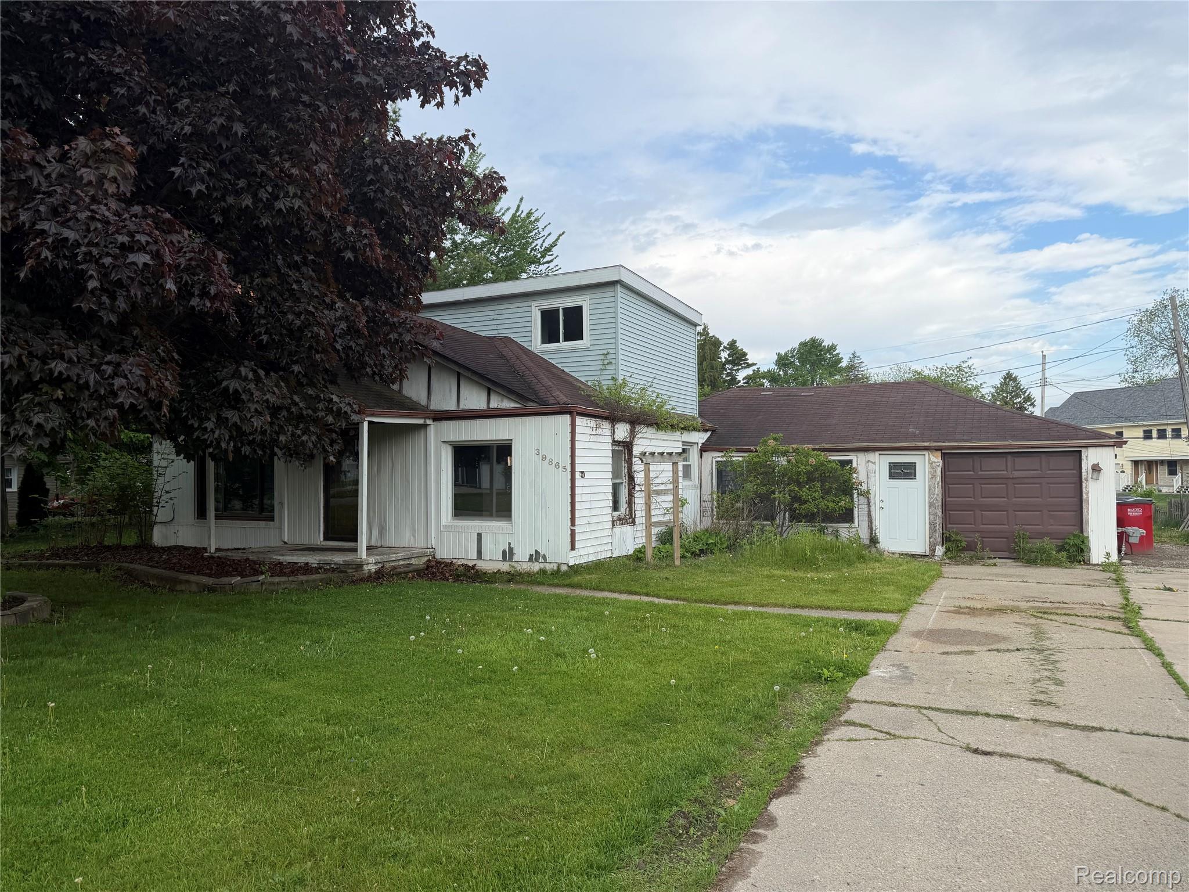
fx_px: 824
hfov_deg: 71.6
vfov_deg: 56.8
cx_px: 594
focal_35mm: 24
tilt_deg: +0.8
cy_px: 446
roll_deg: +0.7
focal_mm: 6.76
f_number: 1.78
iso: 80
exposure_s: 1/1949
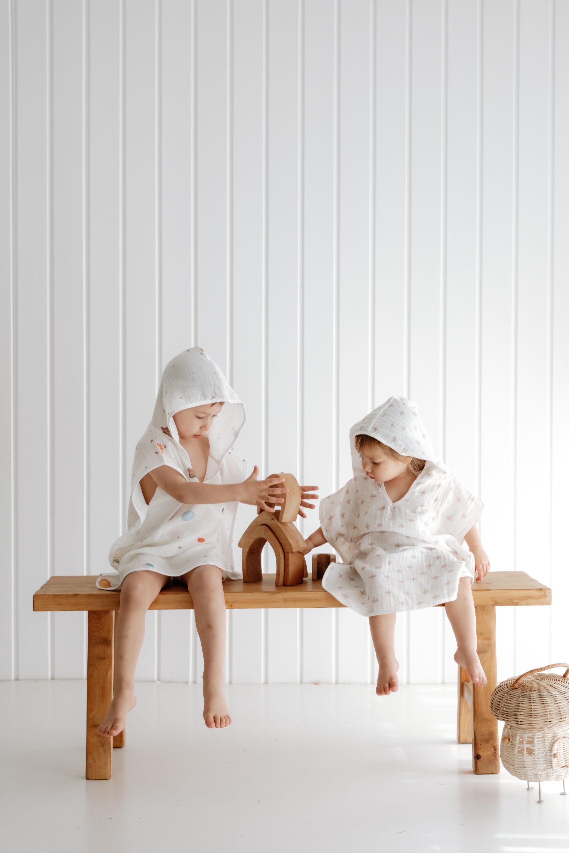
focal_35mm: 51
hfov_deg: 26.5
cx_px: 284
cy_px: 426
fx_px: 1209
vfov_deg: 38.9
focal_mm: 34.2
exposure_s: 1/1600
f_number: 2.8
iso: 800
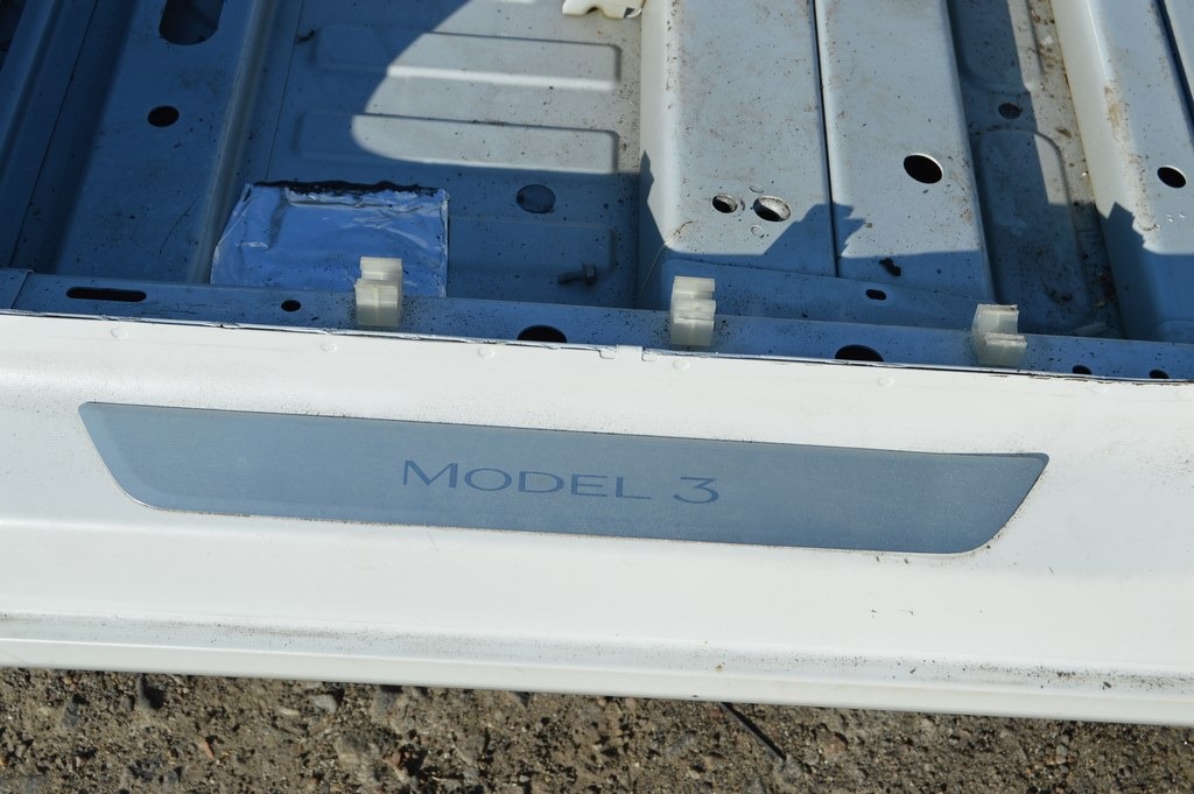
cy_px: 397
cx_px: 597
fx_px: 1541
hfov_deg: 42.4
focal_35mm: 46
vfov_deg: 28.9
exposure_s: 1/320
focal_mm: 31
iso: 100
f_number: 9
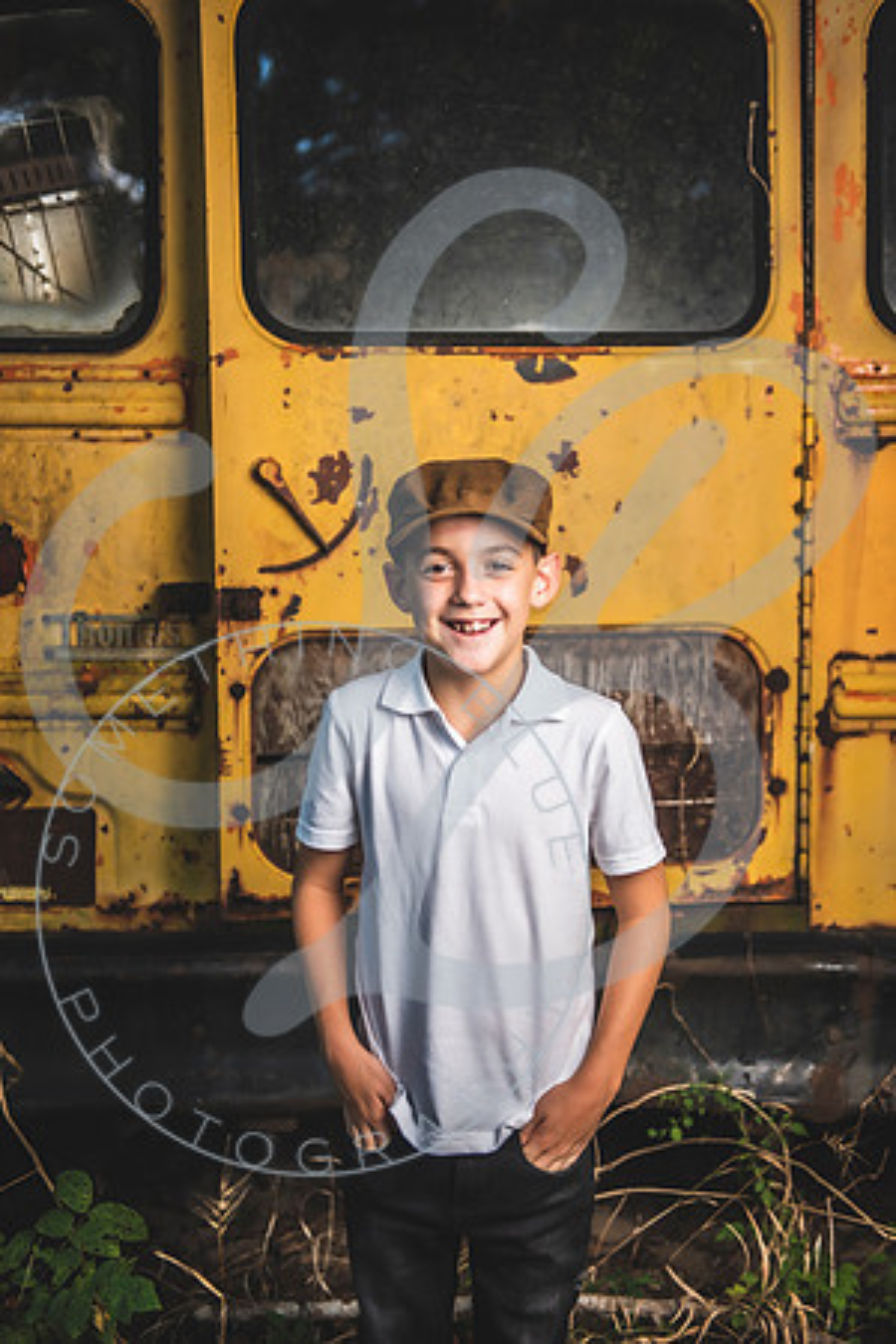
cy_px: 672
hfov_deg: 27.0
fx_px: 1867
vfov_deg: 39.6
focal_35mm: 50
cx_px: 448
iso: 100
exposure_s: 1/160
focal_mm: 50
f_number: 2.8
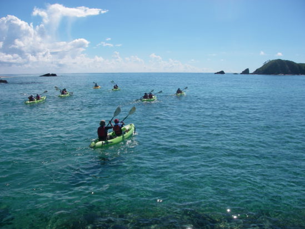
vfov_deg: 37.7
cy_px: 114
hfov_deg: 49.0
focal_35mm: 38
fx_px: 335
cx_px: 152
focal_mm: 6.3
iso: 64
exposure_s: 1/400
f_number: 6.6
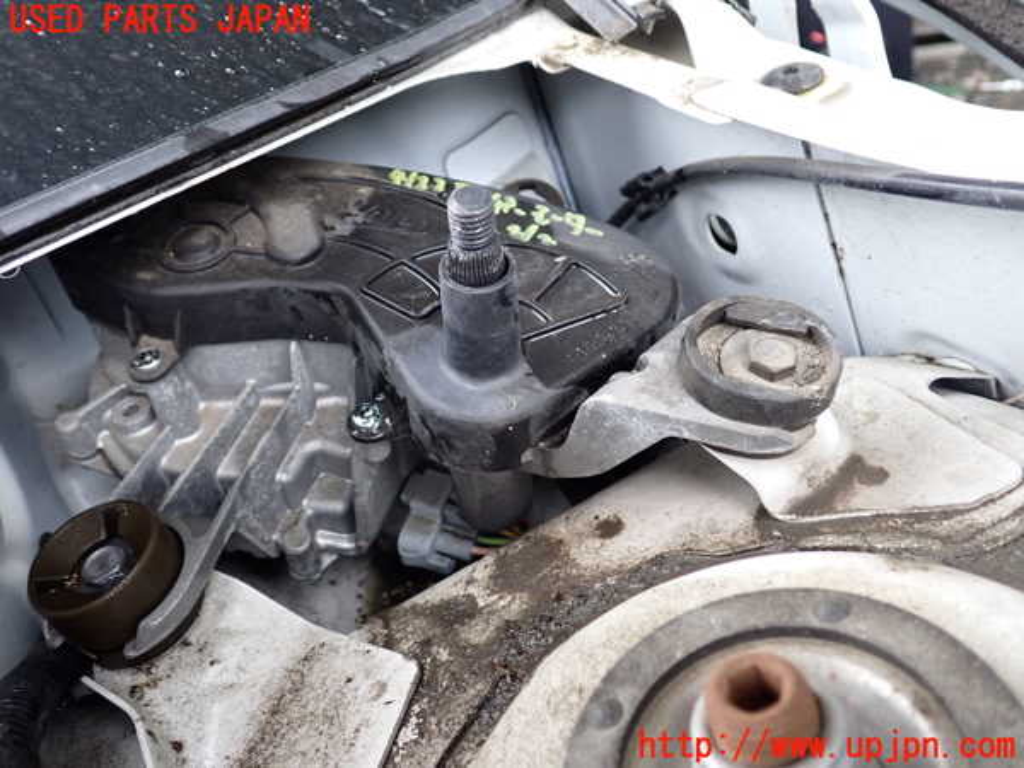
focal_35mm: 30
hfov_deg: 60.0
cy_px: 384
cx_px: 512
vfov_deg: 46.8
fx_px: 887
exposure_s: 1/80
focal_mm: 5.4
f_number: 2.3
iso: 250
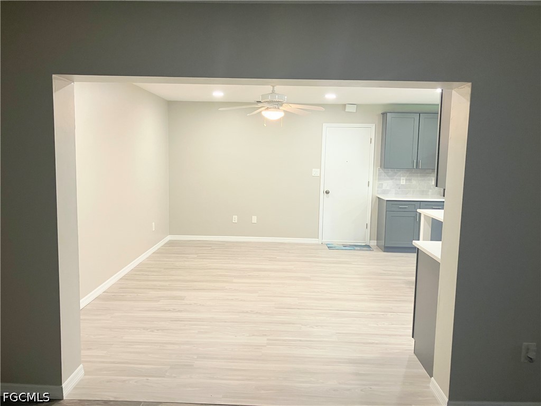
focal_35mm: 28
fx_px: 438
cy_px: 203
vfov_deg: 49.7
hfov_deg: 63.4
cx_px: 270
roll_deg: +0.2
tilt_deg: -6.4
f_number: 1.8
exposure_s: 1/60
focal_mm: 3.99
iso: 100
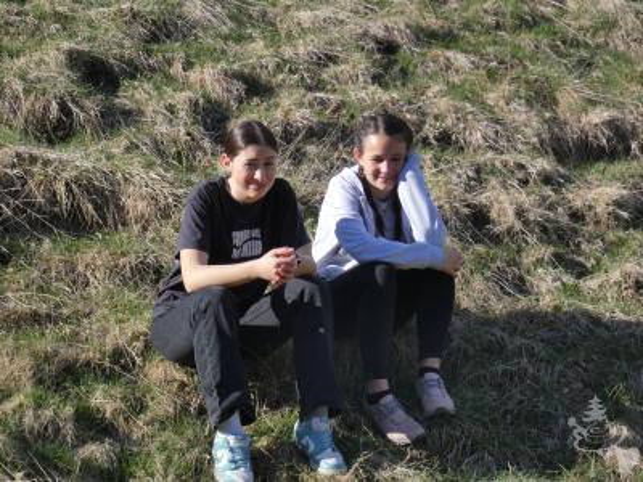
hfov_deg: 16.4
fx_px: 2229
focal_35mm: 120
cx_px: 322
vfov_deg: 12.3
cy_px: 241
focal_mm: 21.5
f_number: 5.1
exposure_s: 1/320
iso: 80
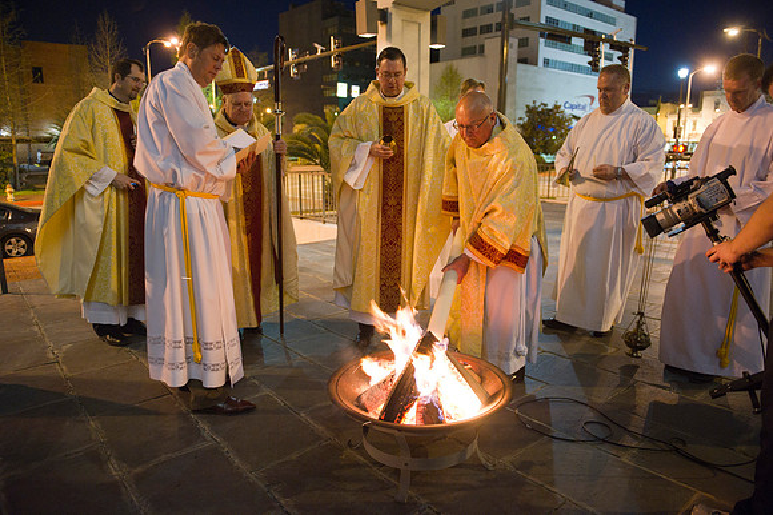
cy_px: 258
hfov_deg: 73.8
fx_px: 515
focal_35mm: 24
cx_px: 386
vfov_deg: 53.1
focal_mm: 24
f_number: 2.8
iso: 3200
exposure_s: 1/40
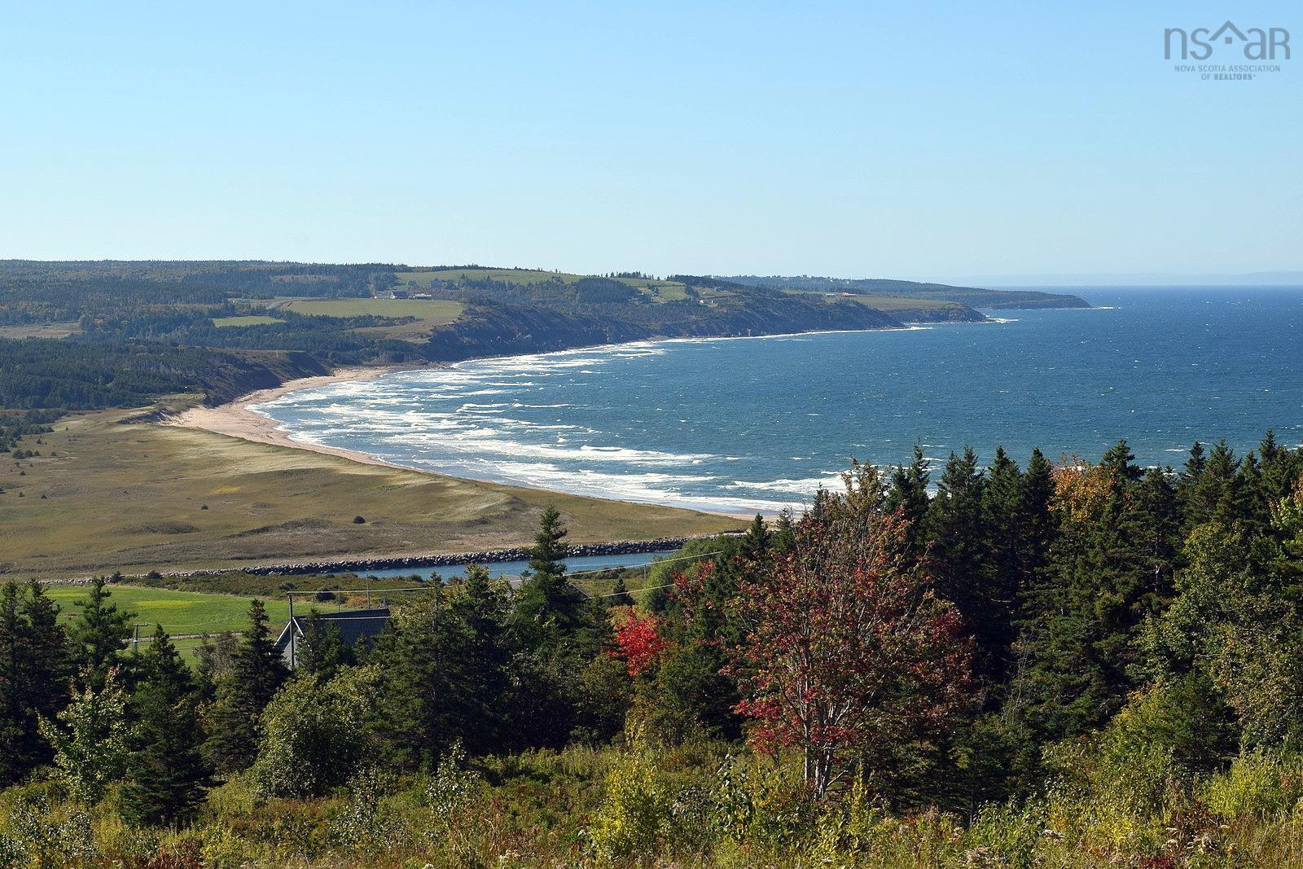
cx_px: 652
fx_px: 2986
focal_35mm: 82
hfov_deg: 24.6
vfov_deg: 16.6
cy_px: 434
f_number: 10
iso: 200
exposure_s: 1/400
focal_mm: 55
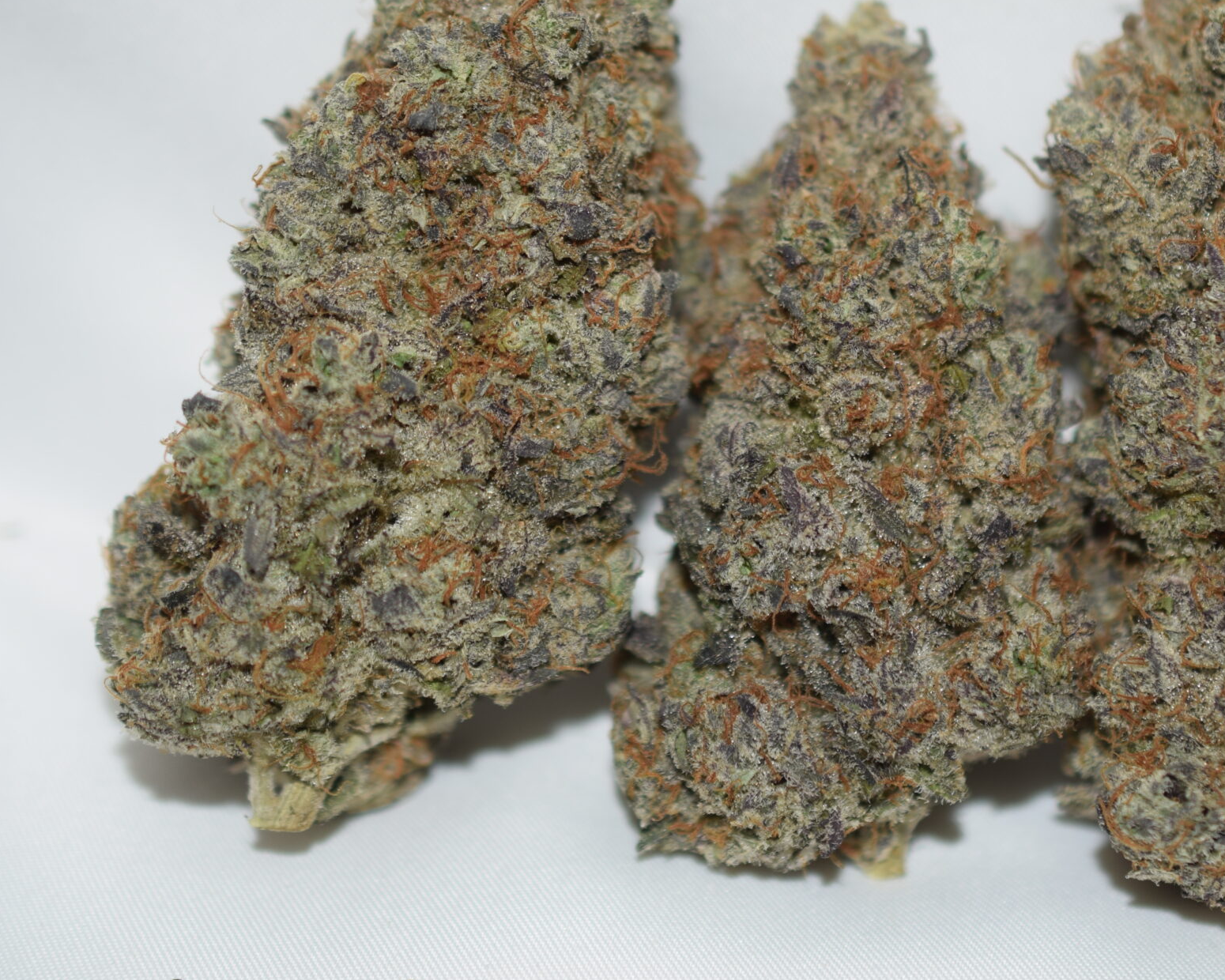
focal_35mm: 93
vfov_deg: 16.5
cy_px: 355
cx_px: 867
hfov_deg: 20.5
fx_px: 3372
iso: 100
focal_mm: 40
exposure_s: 1/60
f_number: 3
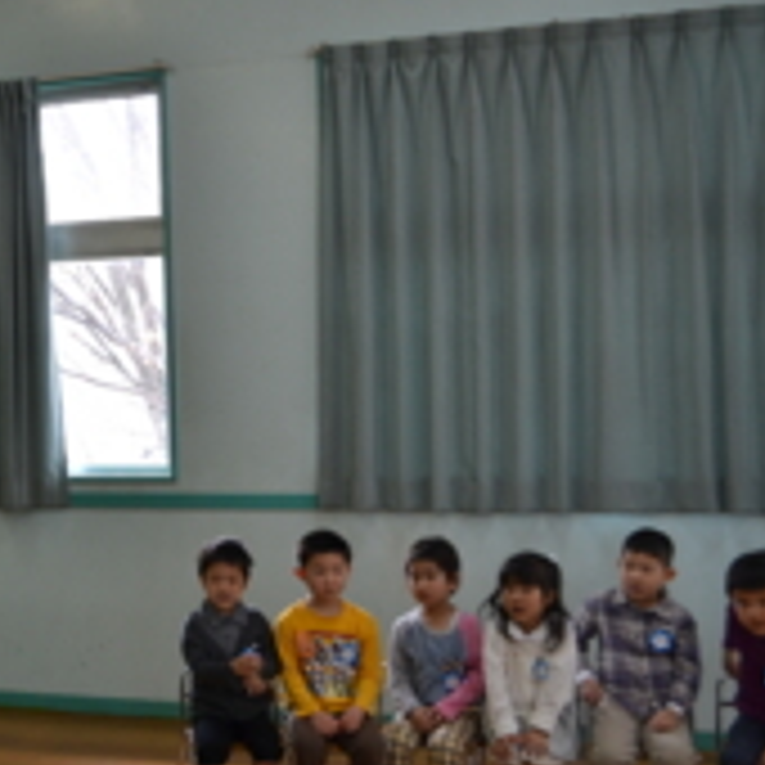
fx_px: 1500
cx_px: -90
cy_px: 385
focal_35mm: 60
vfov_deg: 28.6
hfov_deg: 26.2
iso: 400
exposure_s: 1/80
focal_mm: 20
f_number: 4.5
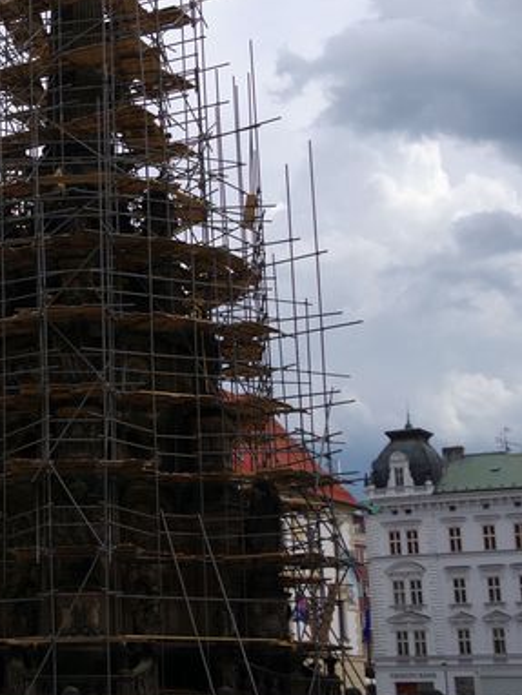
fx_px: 1667
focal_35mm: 83
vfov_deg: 23.5
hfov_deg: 17.1
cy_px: 245
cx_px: -80
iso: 100
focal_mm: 33
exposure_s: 1/1000
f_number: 4.5
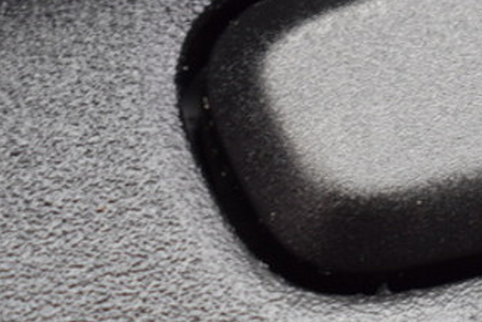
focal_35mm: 353
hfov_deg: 5.8
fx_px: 4728
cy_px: -38
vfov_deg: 3.9
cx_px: 638
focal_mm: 55
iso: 400
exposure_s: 1/60
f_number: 5.6
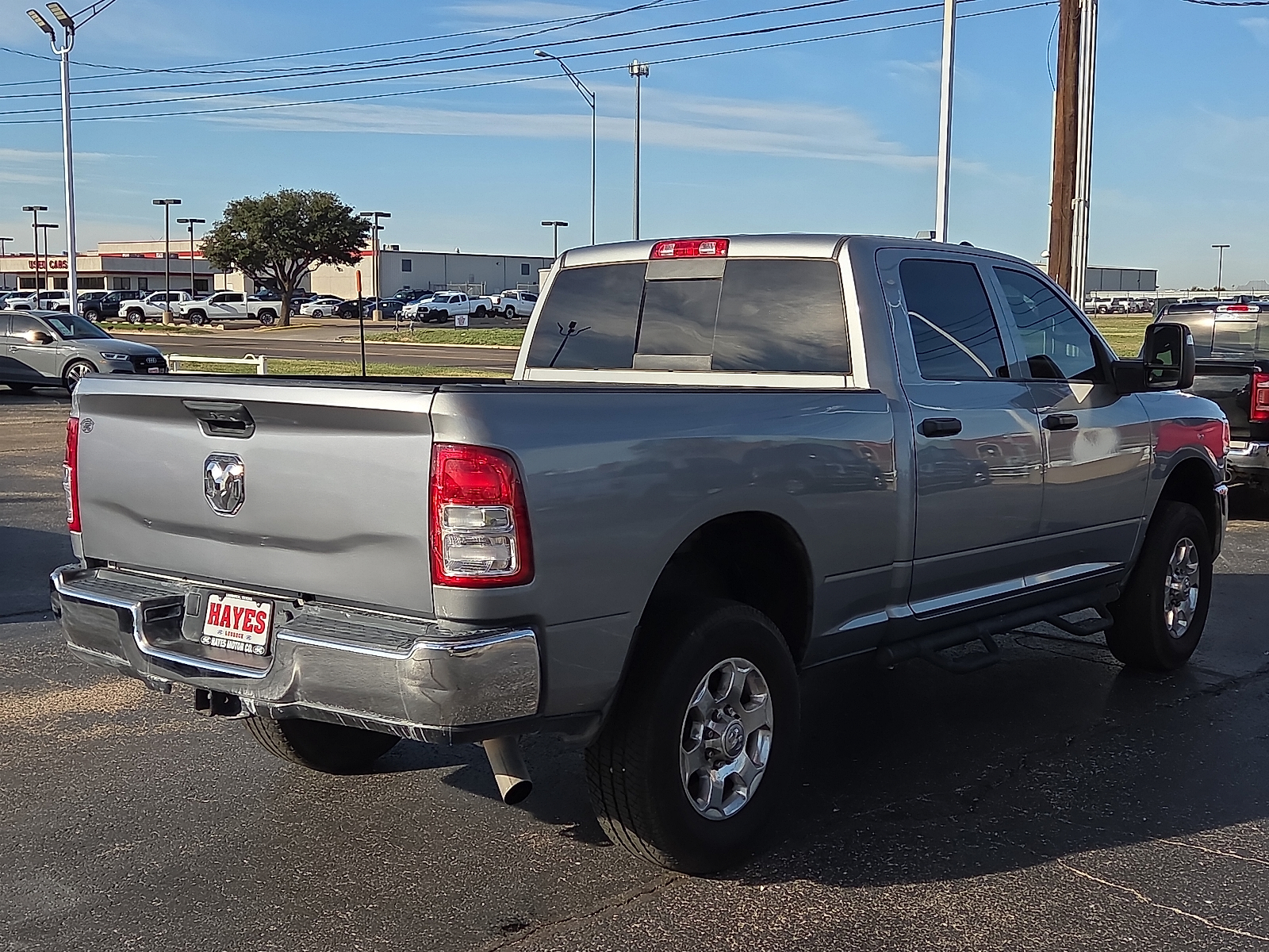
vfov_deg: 34.3
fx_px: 1540
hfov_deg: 44.8
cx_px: 634
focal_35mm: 42
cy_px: 476
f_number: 1.8
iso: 25
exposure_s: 1/1429
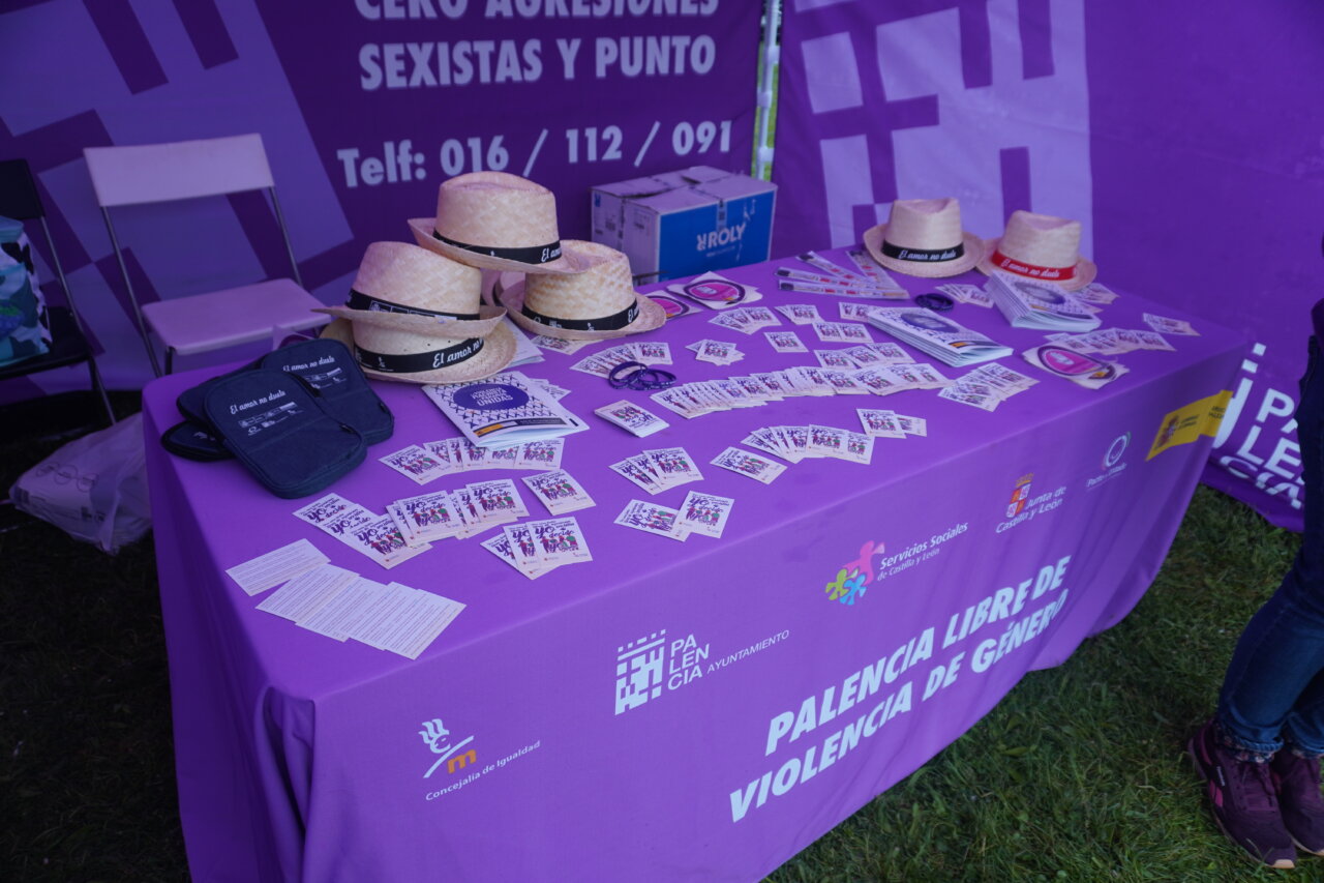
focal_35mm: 24
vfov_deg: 53.1
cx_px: 662
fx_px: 882
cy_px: 442
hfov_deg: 73.8
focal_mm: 16
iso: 100
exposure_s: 1/160
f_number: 4
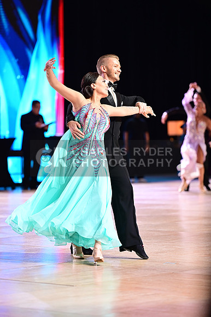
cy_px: 158
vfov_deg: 13.7
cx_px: 106
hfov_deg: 9.1
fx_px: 1320
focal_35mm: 150
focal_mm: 150
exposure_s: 1/320
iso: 1600
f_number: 2.8
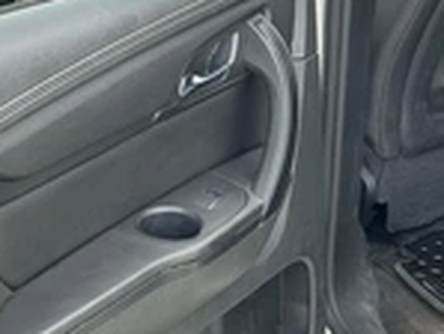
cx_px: 301
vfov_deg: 19.7
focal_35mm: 75
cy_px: 152
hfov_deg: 25.8
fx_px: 963
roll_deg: -2.1
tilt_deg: -24.0
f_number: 1.8
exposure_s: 1/130
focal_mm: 3
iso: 32
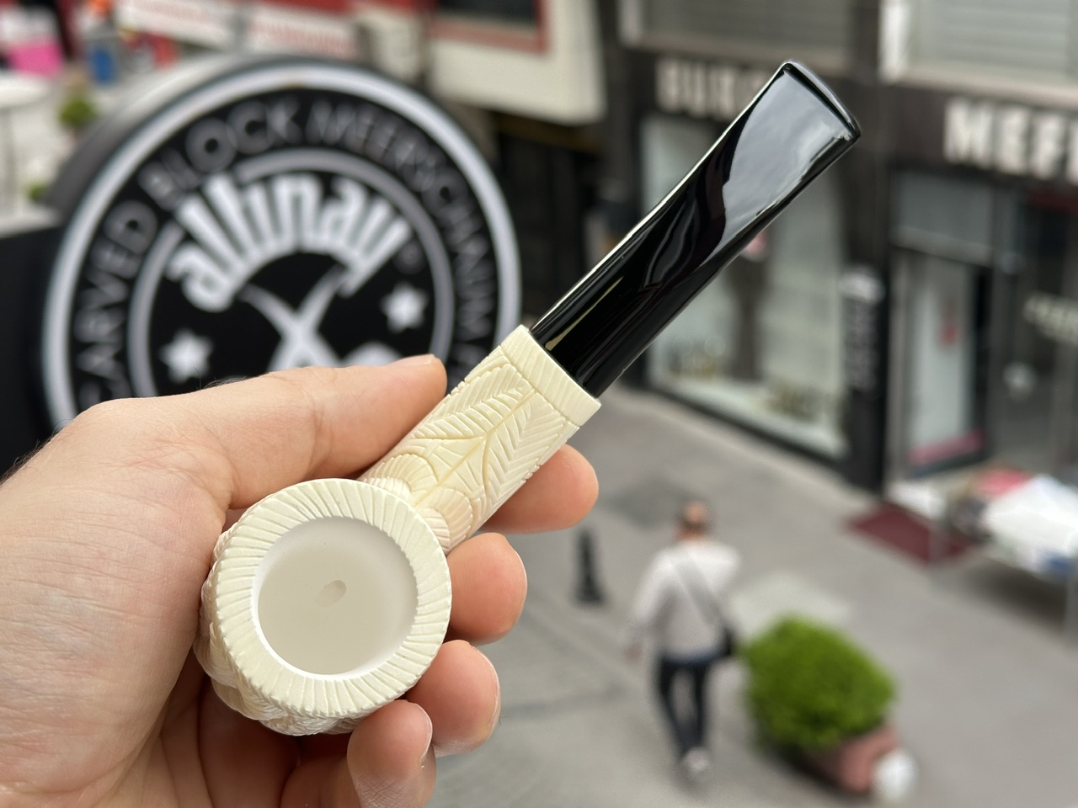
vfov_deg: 30.3
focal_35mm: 48
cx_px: 539
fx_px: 1495
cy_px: 404
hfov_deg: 39.7
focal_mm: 6.86
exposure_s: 1/464
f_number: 1.78
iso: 64
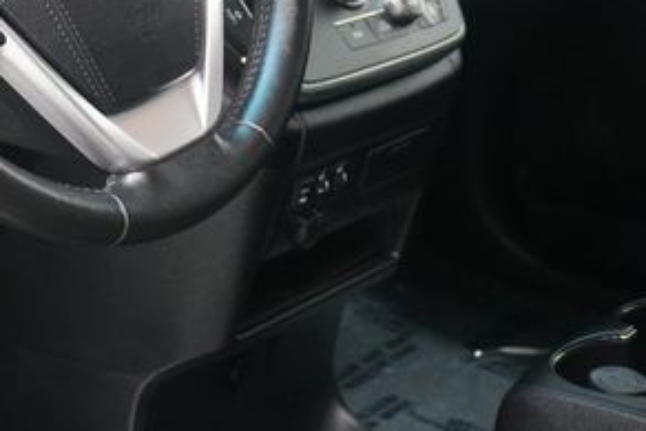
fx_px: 1418
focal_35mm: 79
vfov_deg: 16.9
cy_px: -1
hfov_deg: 24.1
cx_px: -53
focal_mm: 24
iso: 4000
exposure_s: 1/160
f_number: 4.5
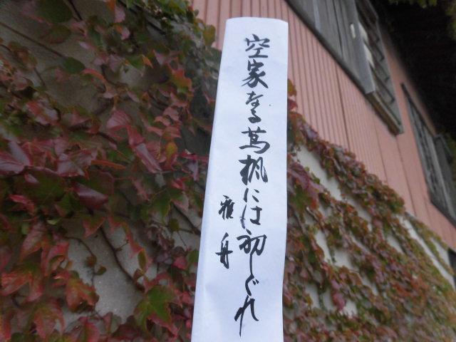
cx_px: 228
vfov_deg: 56.8
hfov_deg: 71.6
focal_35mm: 24
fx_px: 316
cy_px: 171
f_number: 3.1
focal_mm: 4.3
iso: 160
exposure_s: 1/60
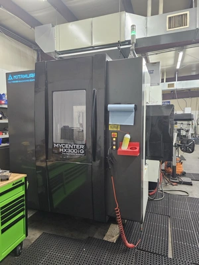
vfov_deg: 73.9
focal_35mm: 23
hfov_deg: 58.9
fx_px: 176
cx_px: 100
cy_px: 132
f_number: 1.7
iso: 800
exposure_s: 1/120
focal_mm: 6.3
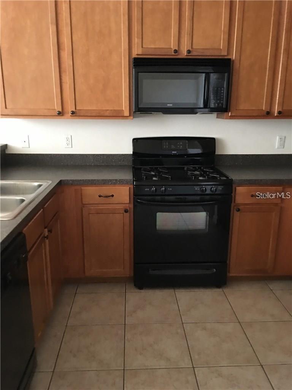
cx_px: 146
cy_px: 195
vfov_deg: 61.7
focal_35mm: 29
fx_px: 326
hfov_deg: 48.2
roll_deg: -1.0
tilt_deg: -15.6
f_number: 2.2
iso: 80
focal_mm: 4.15
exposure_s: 1/4
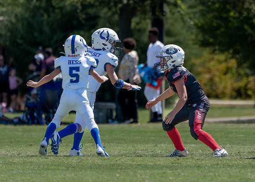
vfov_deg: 2.0
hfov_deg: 2.8
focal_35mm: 729
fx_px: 5279
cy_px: 85
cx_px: 200
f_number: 5.6
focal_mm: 400
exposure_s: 1/1250
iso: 250
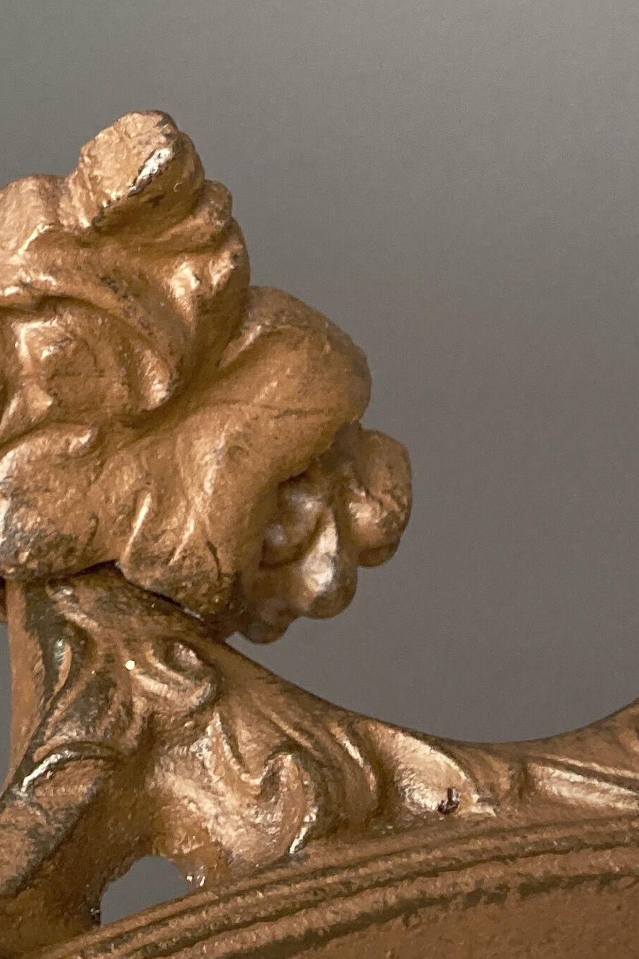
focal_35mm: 87
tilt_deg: -35.9
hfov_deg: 14.2
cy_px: -16
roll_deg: -1.9
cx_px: -451
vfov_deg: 22.4
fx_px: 2316
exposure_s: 1/60
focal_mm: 3.99
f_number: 1.8
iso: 100
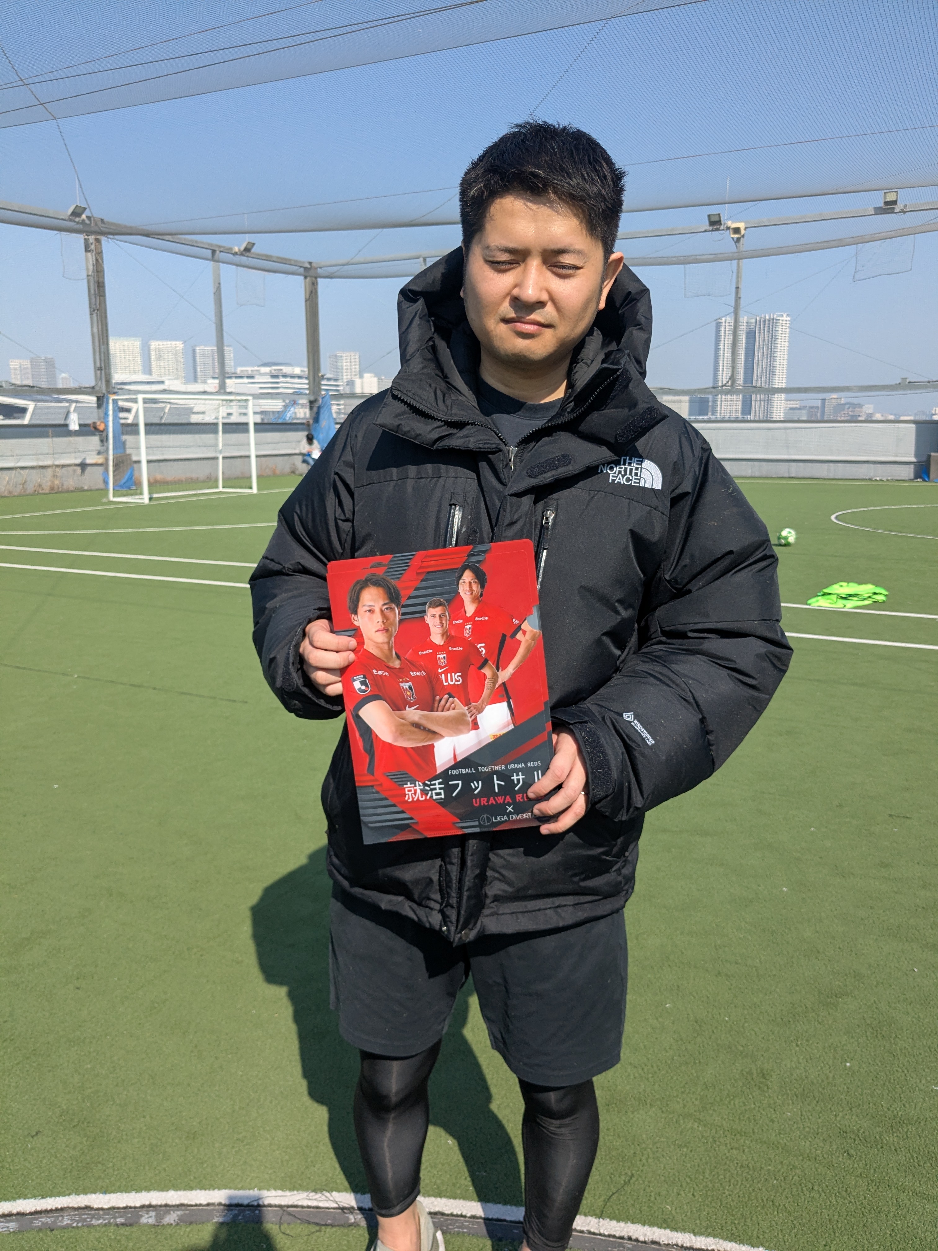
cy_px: 626
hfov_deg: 51.4
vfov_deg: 65.3
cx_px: 469
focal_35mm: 27
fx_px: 976
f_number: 1.73
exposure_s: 1/2924
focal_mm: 4.38
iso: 62
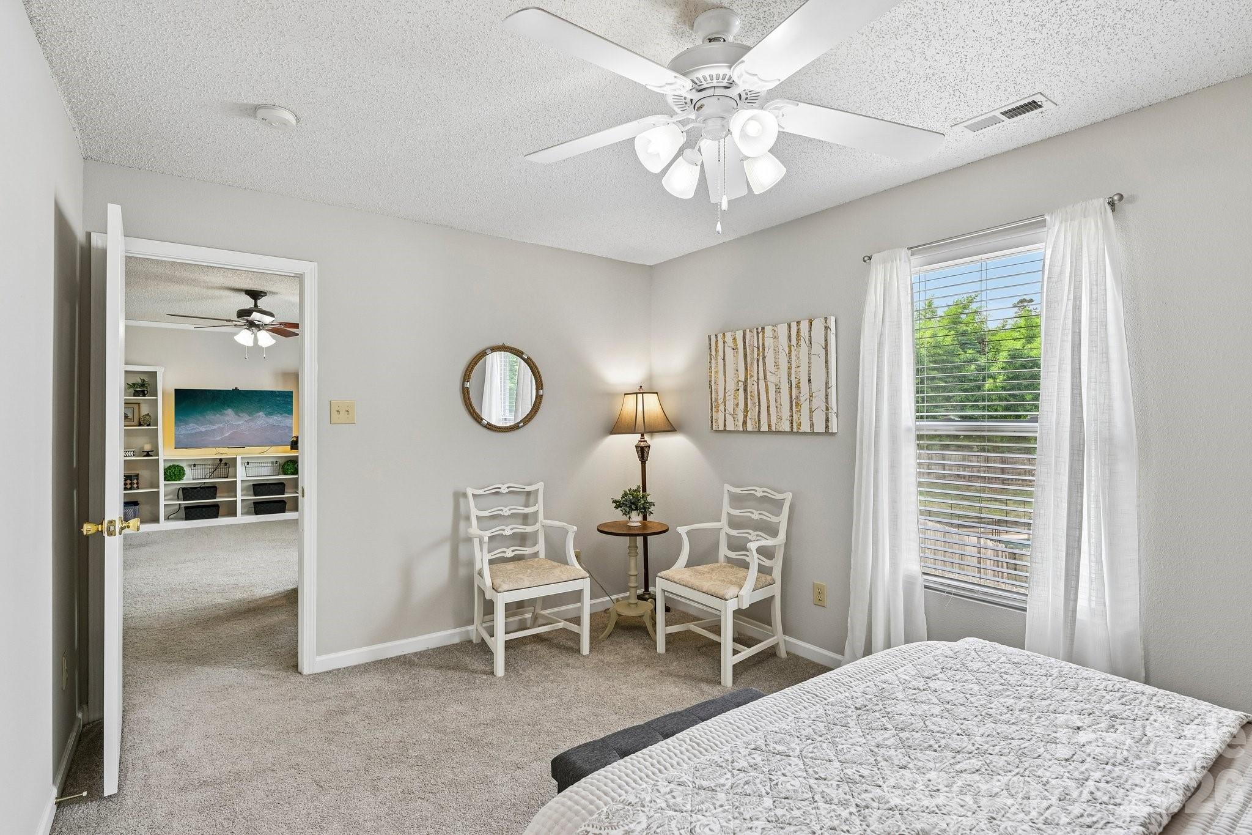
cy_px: 418
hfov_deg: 91.6
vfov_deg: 68.9
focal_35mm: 18
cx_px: 626
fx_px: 609
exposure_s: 1/20
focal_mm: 17.5
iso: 125
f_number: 8
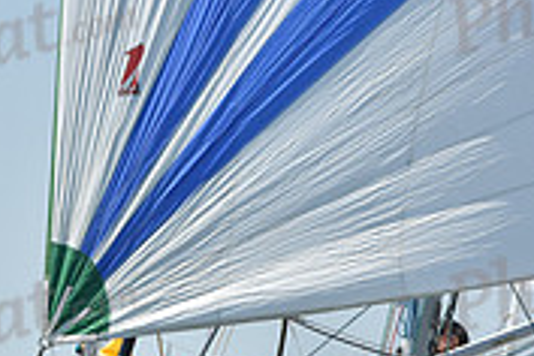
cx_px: 296
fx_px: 6319
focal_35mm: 426
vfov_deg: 3.2
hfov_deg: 4.8
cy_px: 454
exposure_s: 1/1250
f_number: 7.1
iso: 250
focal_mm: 130
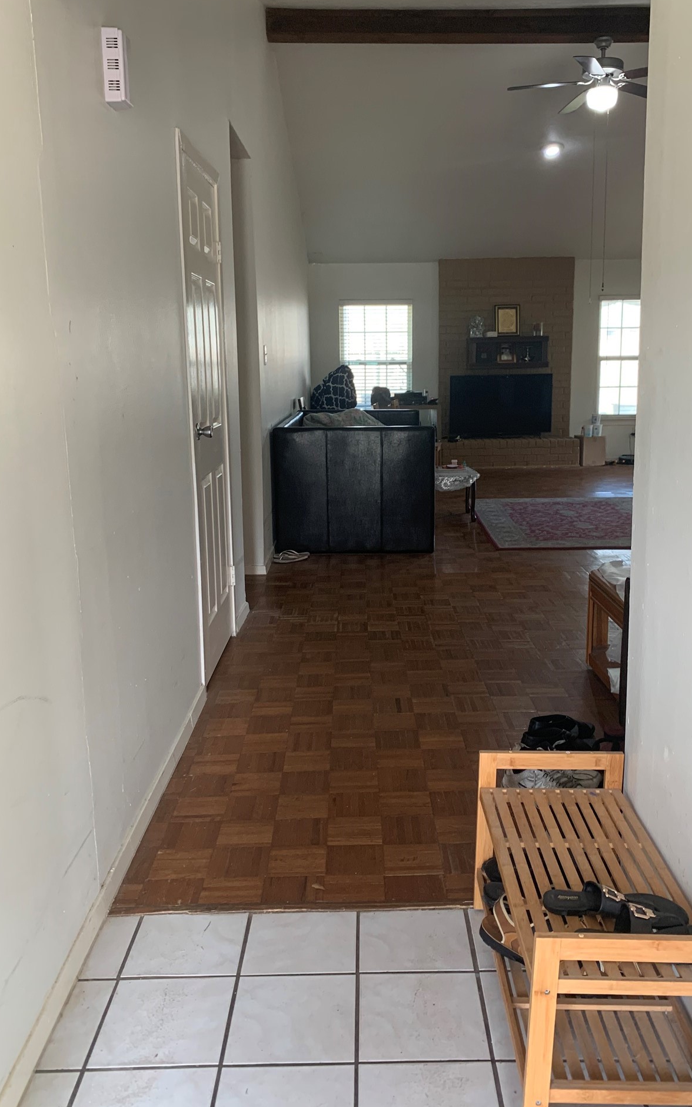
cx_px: 371
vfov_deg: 62.8
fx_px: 905
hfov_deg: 41.8
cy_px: 519
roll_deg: +0.3
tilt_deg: -8.1
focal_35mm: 30
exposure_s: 1/60
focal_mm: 4.25
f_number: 1.8
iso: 100
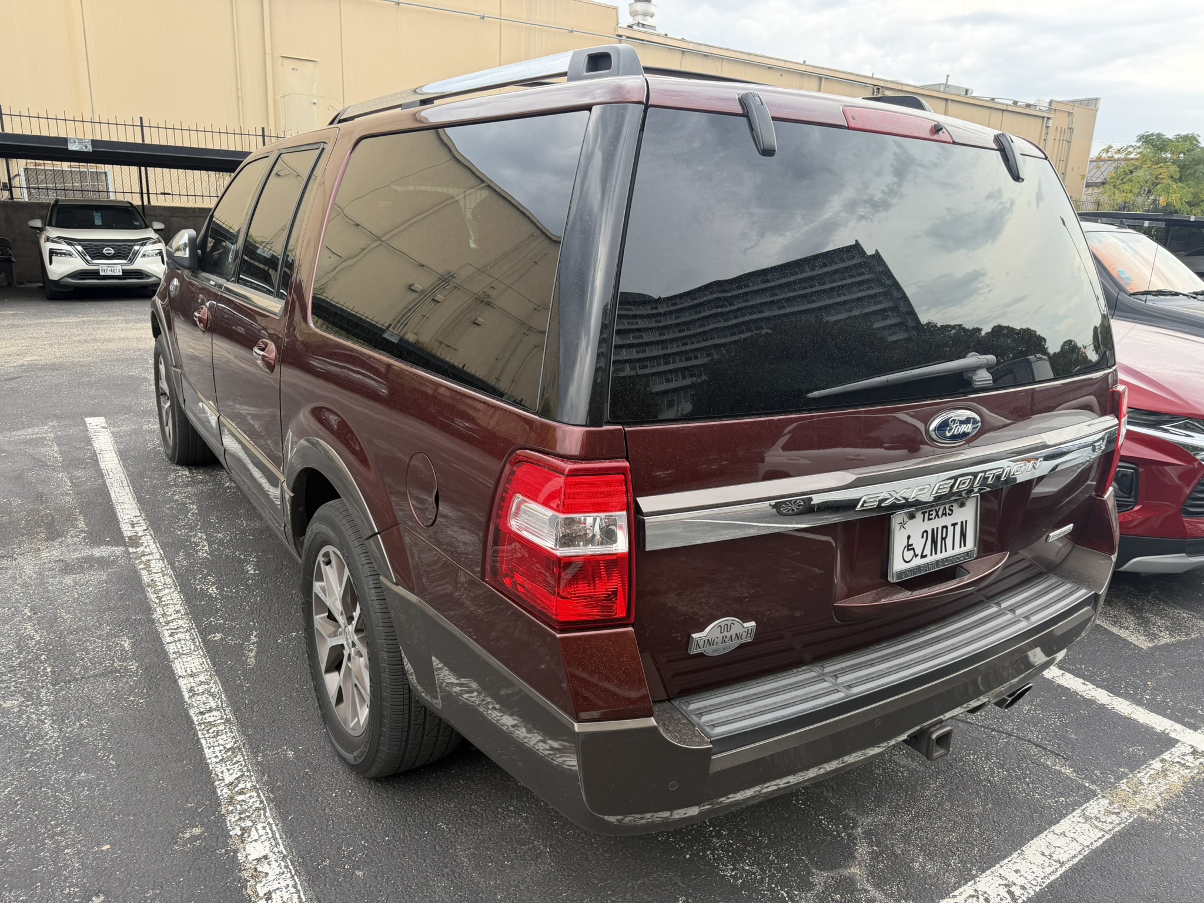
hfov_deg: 71.6
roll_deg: -2.7
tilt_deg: -12.8
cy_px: 452
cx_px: 602
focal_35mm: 24
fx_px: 835
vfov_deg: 56.8
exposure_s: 1/167
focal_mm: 6.76
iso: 80
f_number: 1.78
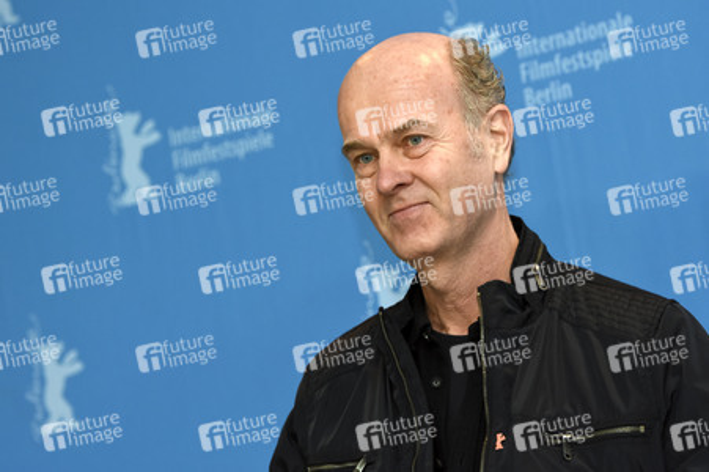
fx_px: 3601
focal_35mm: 183
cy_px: 236
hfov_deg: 11.2
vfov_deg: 7.5
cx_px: 354
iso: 800
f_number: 3.2
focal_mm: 122
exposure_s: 1/320
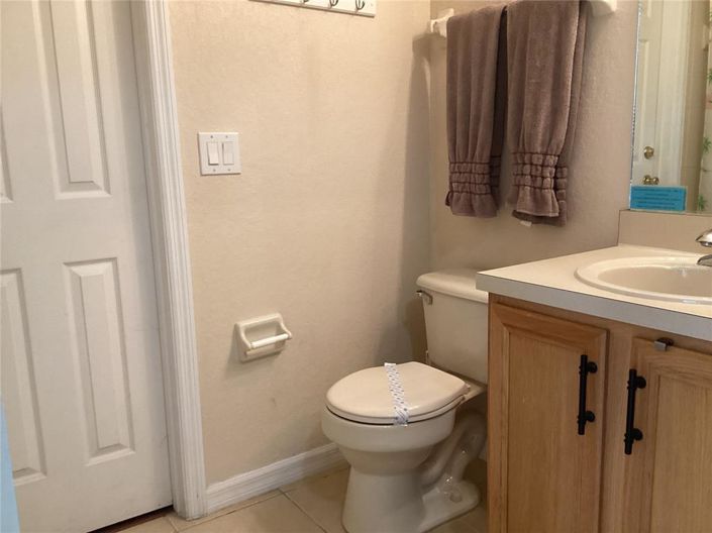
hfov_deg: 58.4
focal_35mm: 31
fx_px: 637
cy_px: 266
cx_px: 356
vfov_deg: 45.4
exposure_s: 1/60
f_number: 2.4
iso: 320
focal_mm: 3.3
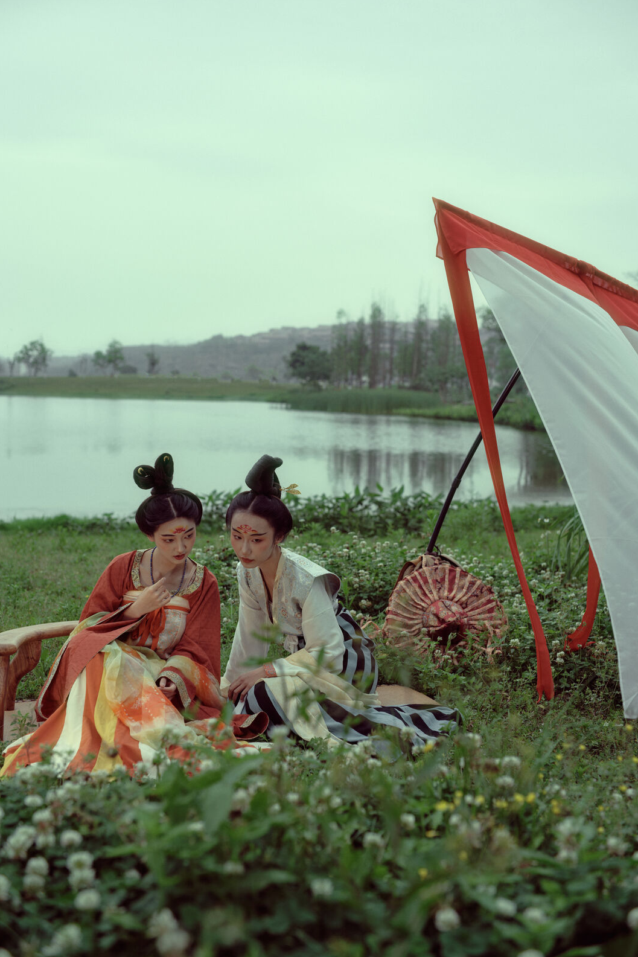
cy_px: 481
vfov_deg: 46.4
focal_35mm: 42
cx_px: 322
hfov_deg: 31.9
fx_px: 1116
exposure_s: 1/800
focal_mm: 50
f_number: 3.5
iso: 400
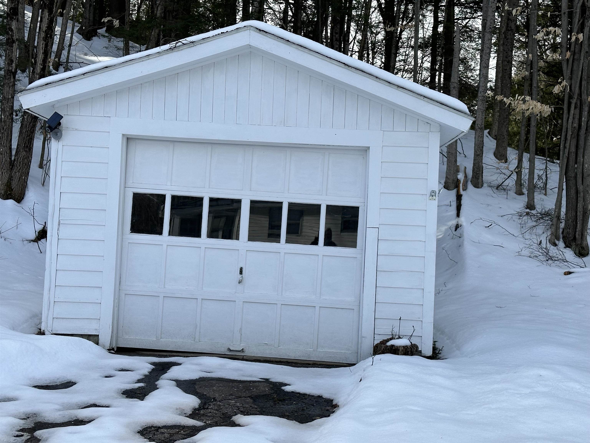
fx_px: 818
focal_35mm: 48
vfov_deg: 30.3
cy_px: 222
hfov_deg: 39.7
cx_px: 295
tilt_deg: +0.8
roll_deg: -3.0
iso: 64
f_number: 1.78
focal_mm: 6.86
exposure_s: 1/1953
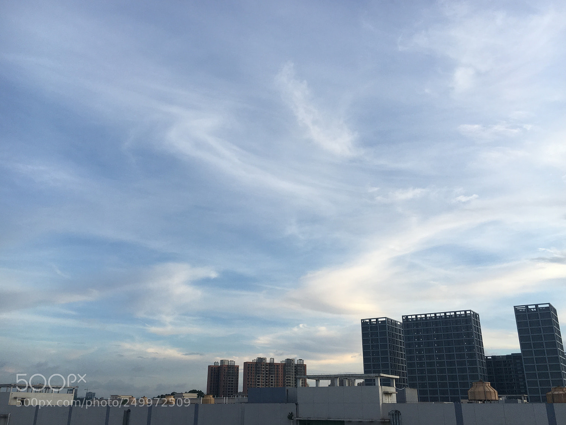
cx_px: 295
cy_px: 205
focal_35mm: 31
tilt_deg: +21.9
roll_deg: -1.0
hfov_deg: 58.3
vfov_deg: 45.4
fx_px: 507
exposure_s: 1/452
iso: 25
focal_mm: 4.15
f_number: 2.2
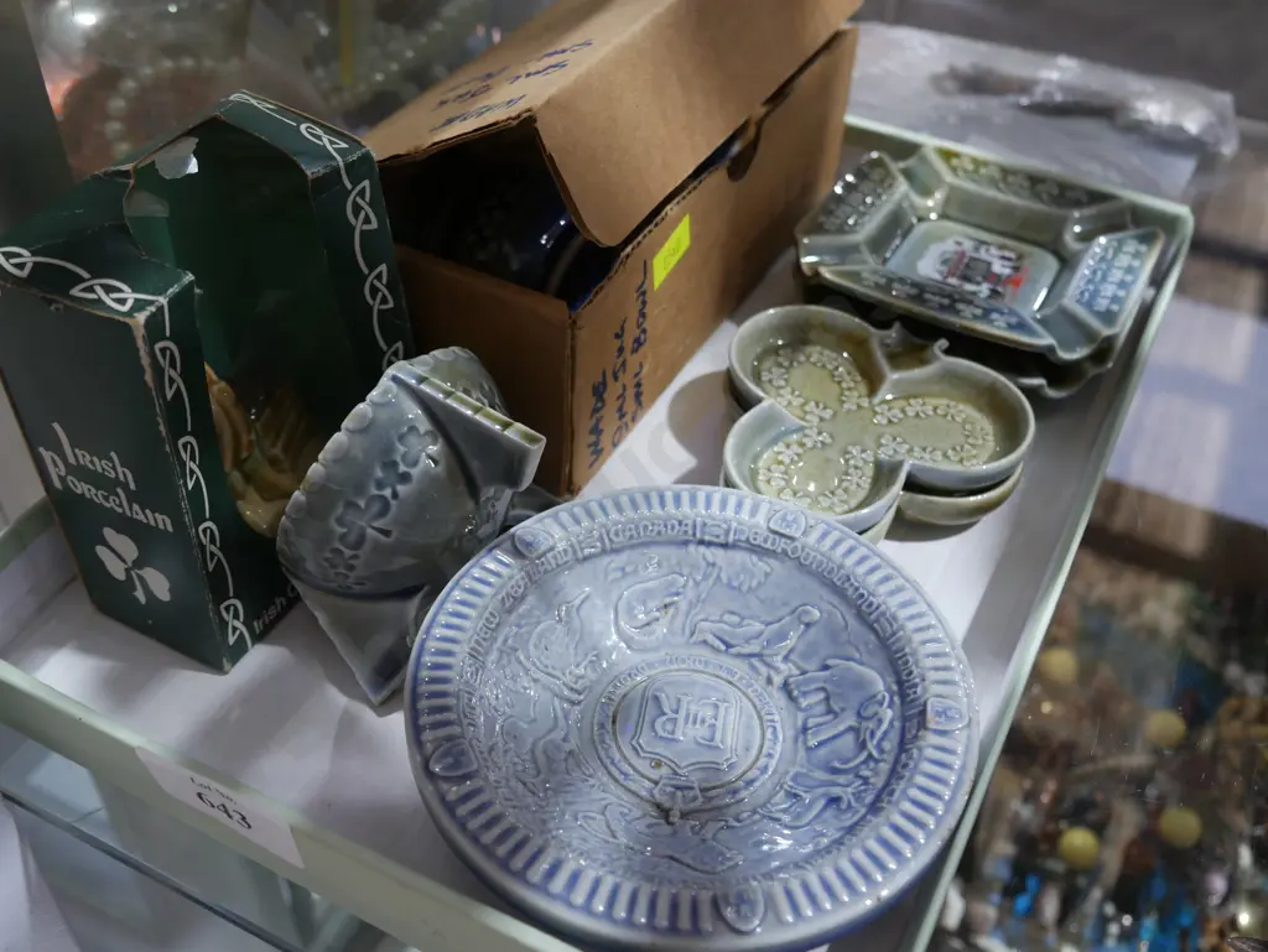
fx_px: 1319
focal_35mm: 36
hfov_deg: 51.3
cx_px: 634
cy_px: 476
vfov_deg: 39.7
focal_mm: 18
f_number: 4
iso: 640
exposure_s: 1/60
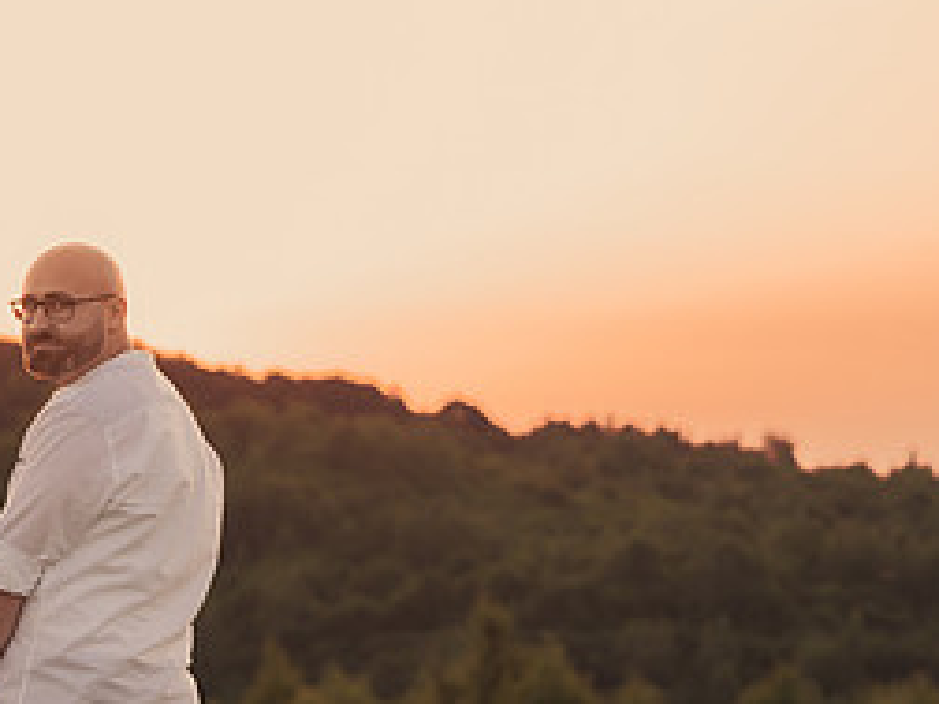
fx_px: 5425
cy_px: 607
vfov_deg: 7.4
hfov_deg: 9.9
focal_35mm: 200
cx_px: 492
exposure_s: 1/500
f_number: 4
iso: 400
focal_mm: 85
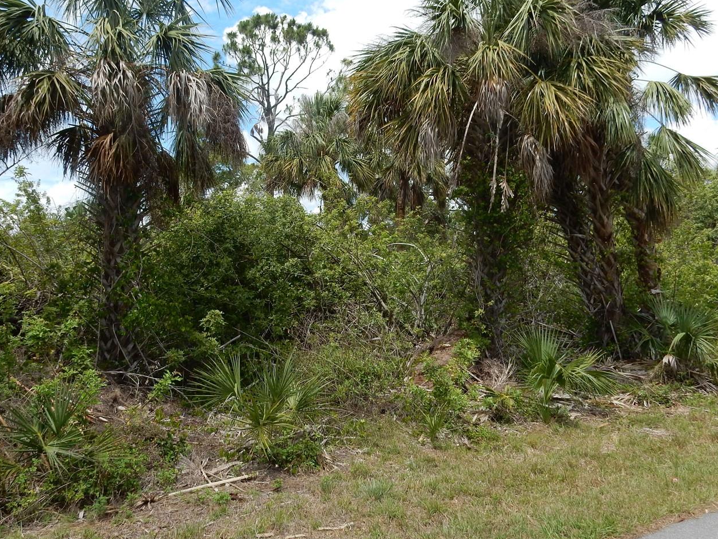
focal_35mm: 32
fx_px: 664
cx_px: 307
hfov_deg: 56.6
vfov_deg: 44.1
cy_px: 239
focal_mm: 4.5
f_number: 3.7
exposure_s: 1/800
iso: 125
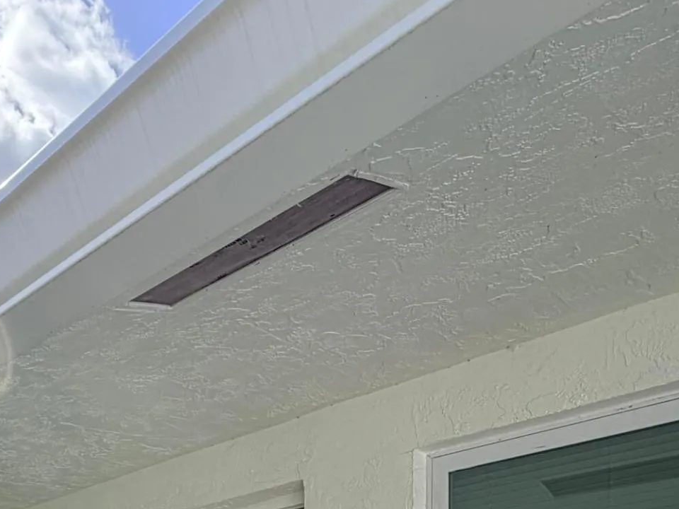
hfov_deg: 43.9
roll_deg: -0.8
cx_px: 204
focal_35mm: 42
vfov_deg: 28.0
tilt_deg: +3.1
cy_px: 673
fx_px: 824
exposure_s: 1/789
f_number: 2.2
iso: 32
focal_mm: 2.22
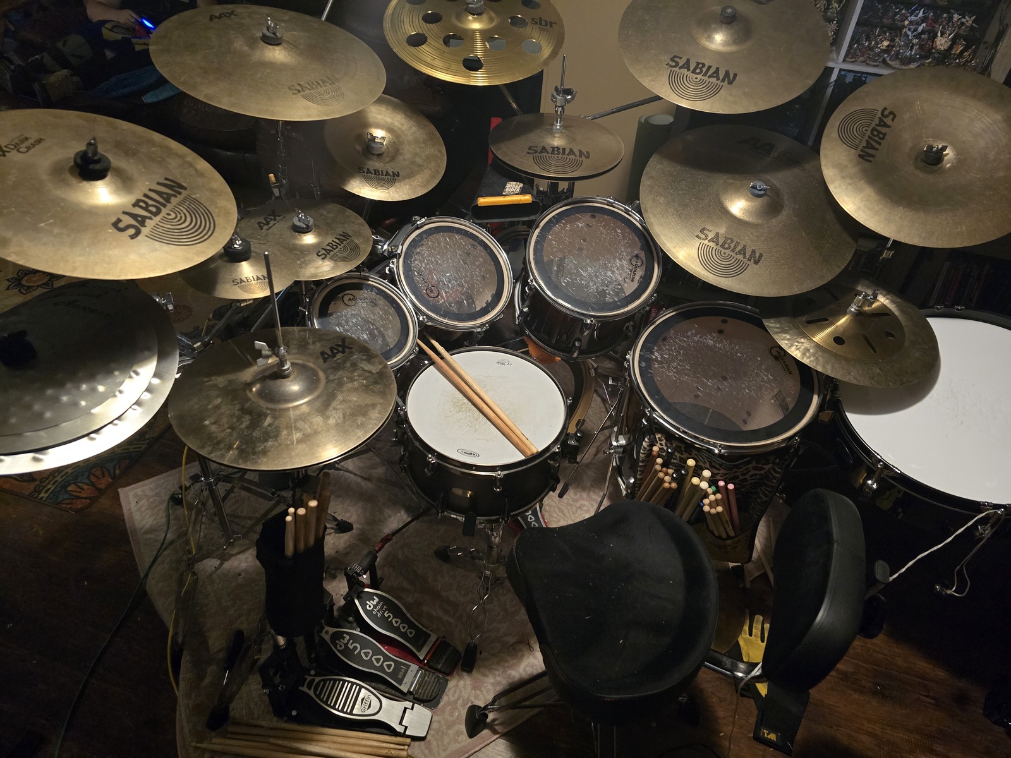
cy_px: 379
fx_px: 672
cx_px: 506
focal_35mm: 23
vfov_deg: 58.9
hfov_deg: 73.9
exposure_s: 1/60
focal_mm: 6.3
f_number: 1.7
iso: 1250
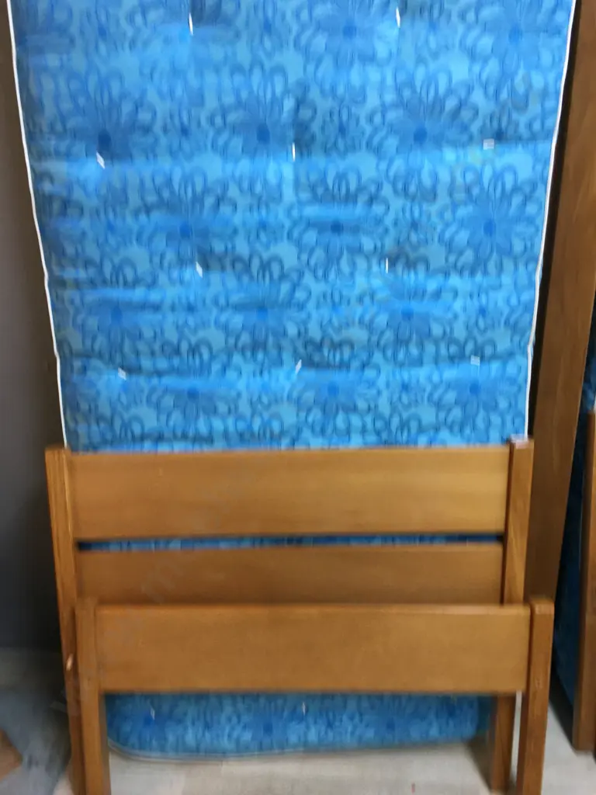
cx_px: 298
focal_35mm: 29
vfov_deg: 61.7
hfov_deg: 48.2
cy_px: 398
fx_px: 666
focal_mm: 4.15
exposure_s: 1/17
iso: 64
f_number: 2.2
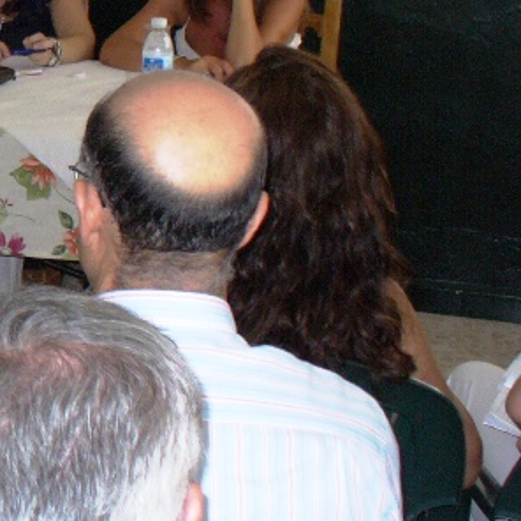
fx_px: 1924
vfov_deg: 15.4
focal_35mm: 113
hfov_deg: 14.3
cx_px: -287
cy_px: 130
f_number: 2.8
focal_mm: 6.1
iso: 200
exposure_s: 1/60
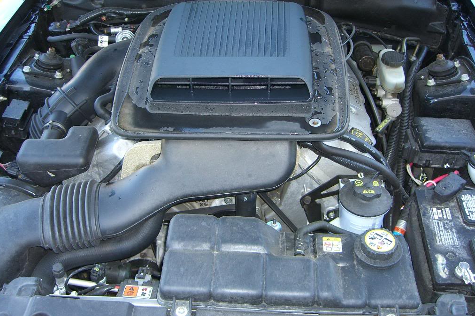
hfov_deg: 48.5
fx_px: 528
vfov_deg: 33.4
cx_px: 237
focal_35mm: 40
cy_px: 142
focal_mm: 7.9
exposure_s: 1/100
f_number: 2.8
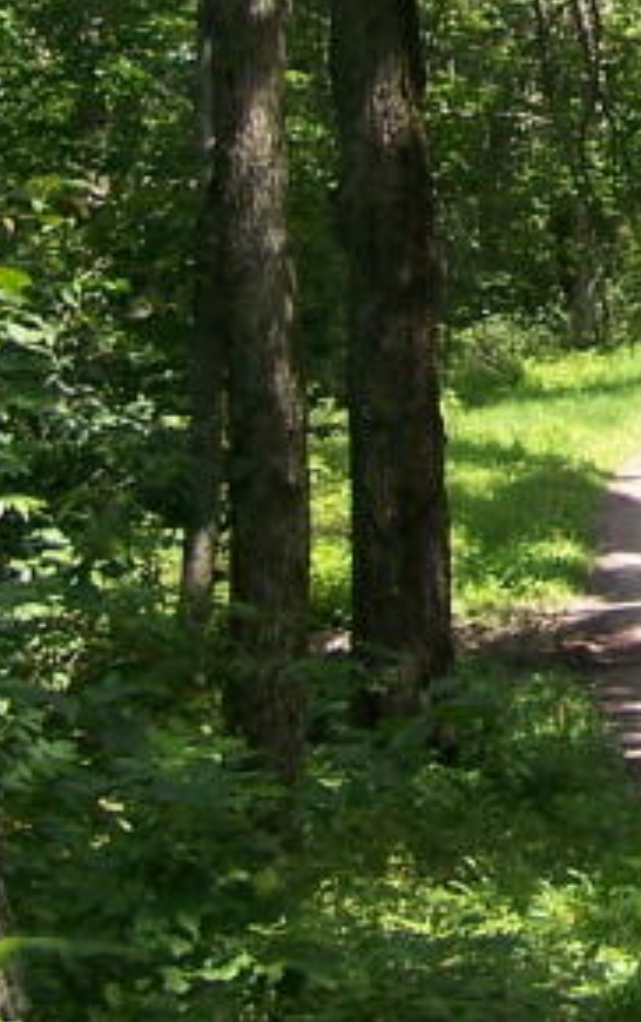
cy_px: -63
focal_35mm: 142
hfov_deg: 8.5
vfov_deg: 14.4
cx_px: 1525
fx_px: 3957
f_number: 2.8
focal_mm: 6.3
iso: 80
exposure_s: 1/320
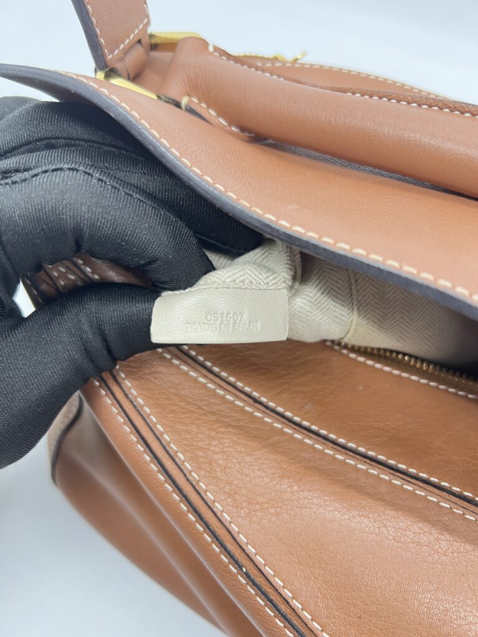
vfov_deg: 67.3
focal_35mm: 26
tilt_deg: -59.2
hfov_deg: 53.1
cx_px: 239
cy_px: 318
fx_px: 479
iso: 80
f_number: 1.5
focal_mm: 5.7
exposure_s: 1/50
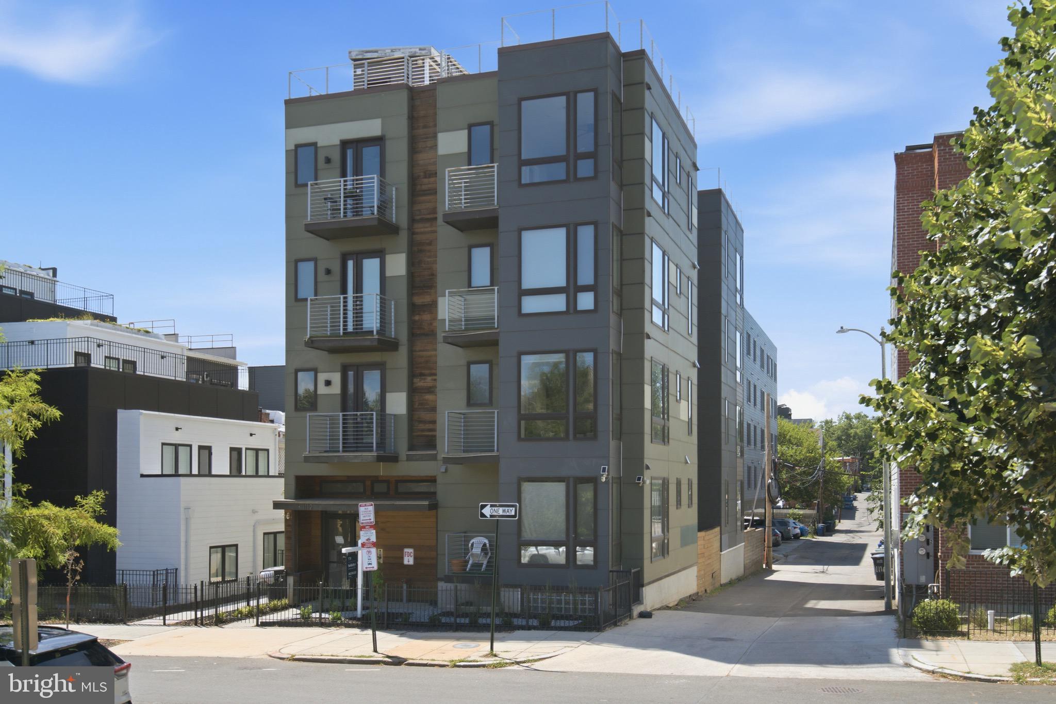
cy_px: 352
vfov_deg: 41.1
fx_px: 939
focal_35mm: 32
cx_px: 528
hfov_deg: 58.7
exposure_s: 1/250
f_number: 7.1
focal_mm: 32
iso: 200
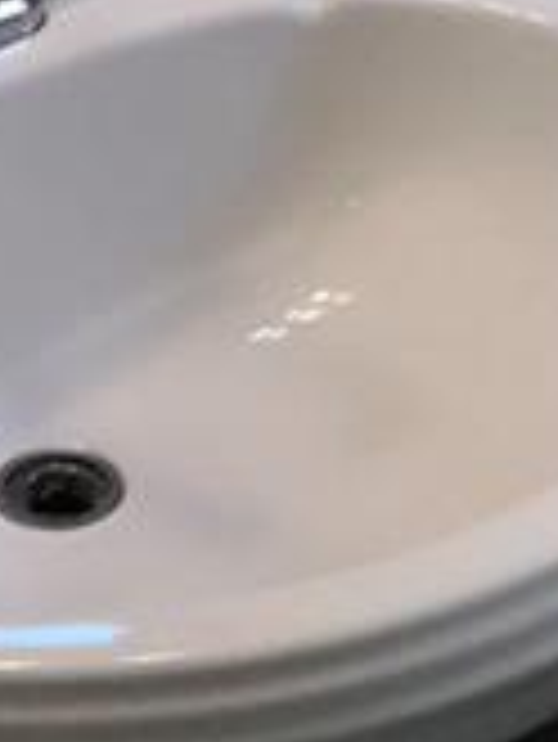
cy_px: -477
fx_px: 2790
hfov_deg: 11.4
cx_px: 328
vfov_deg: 13.9
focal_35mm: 130
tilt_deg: -14.2
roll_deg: -1.6
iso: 32
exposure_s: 1/30
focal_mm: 4
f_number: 1.8
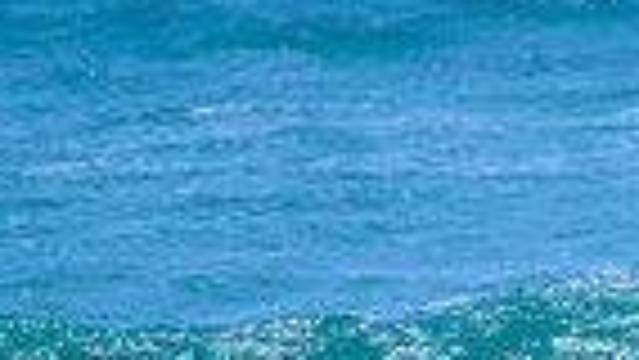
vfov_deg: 0.4
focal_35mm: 3416
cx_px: 986
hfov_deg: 0.6
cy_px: 484
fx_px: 57902
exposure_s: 1/2000
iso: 1000
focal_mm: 800
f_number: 11
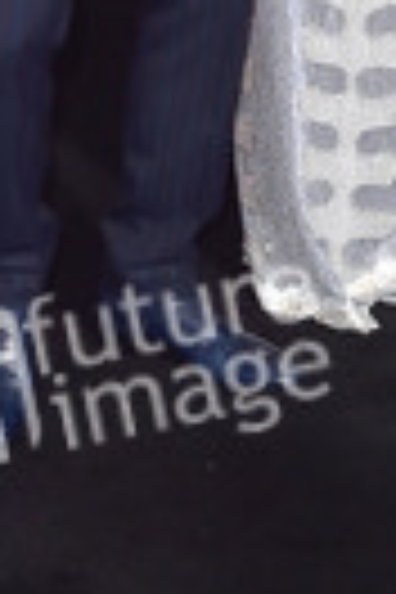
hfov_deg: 12.9
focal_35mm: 106
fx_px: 1749
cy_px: -302
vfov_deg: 17.3
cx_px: 232
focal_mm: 35
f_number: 5
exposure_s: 1/250
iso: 500
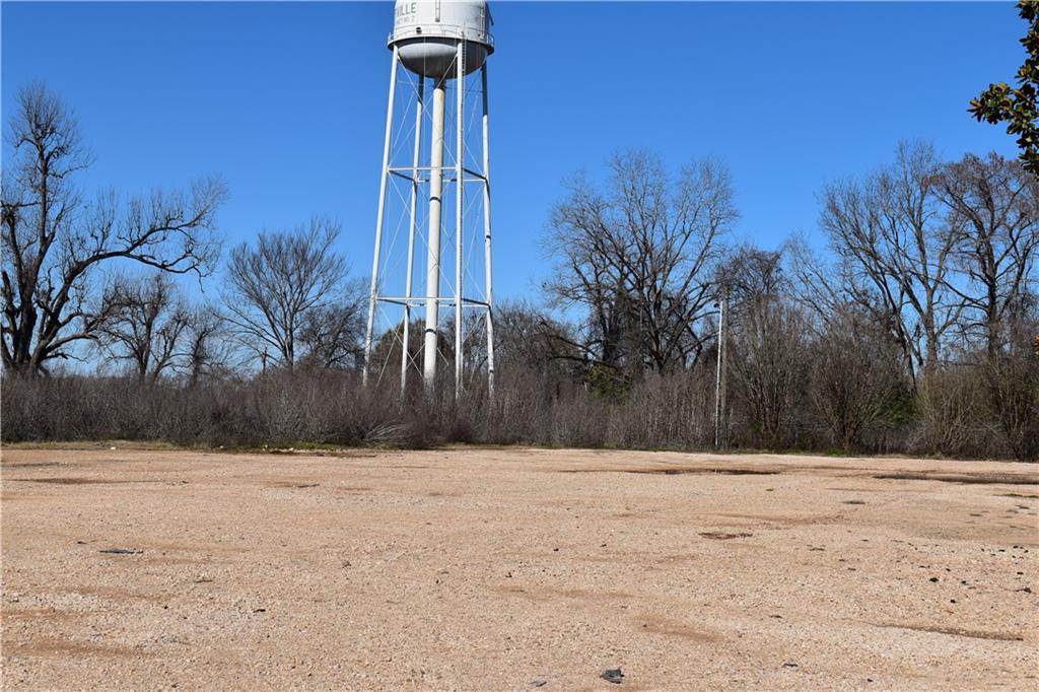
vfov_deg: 23.8
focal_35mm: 57
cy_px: 346
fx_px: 1644
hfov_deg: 35.1
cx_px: 520
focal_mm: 38
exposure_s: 1/500
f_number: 11
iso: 200
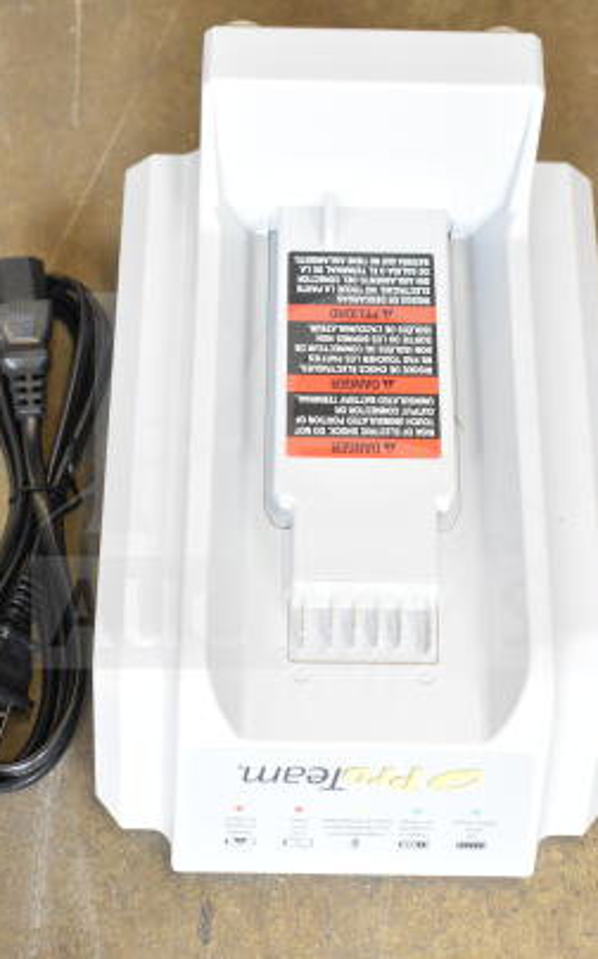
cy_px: 481
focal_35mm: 58
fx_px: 1509
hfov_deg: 22.4
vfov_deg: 35.3
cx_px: 297
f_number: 4.5
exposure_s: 1/80
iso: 1600
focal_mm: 25
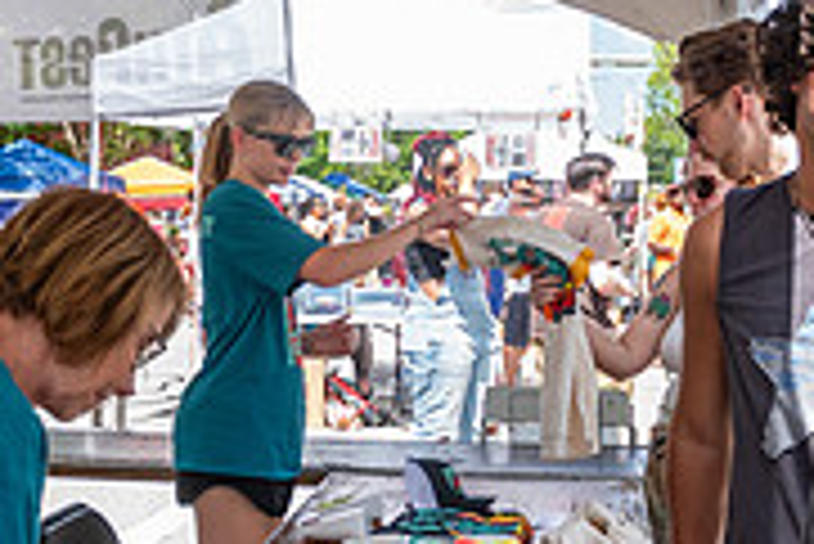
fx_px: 1742
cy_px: 236
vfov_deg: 17.7
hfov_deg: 25.5
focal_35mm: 77
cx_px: 81
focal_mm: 24
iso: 400
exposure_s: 1/800
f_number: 4
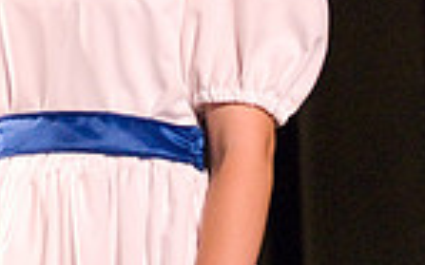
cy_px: -83
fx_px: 5534
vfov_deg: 2.7
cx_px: 111
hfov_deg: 4.4
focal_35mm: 478
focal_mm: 80
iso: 1600
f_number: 2.8
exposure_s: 1/100
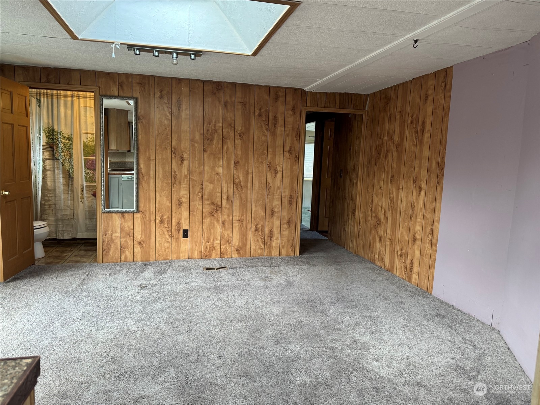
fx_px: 374
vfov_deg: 56.8
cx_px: 270
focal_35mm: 24
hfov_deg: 71.6
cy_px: 202
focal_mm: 6.76
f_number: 1.78
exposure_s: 1/121
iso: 160
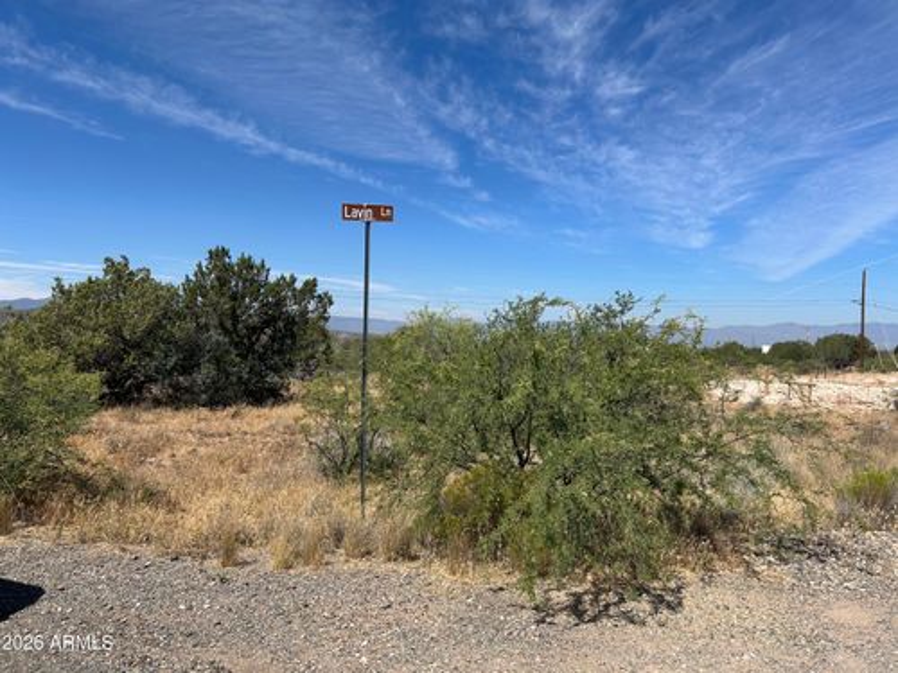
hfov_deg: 67.3
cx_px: 449
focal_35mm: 26
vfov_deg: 53.1
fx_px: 674
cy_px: 336
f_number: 1.5
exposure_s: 1/4831
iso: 50
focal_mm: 5.7
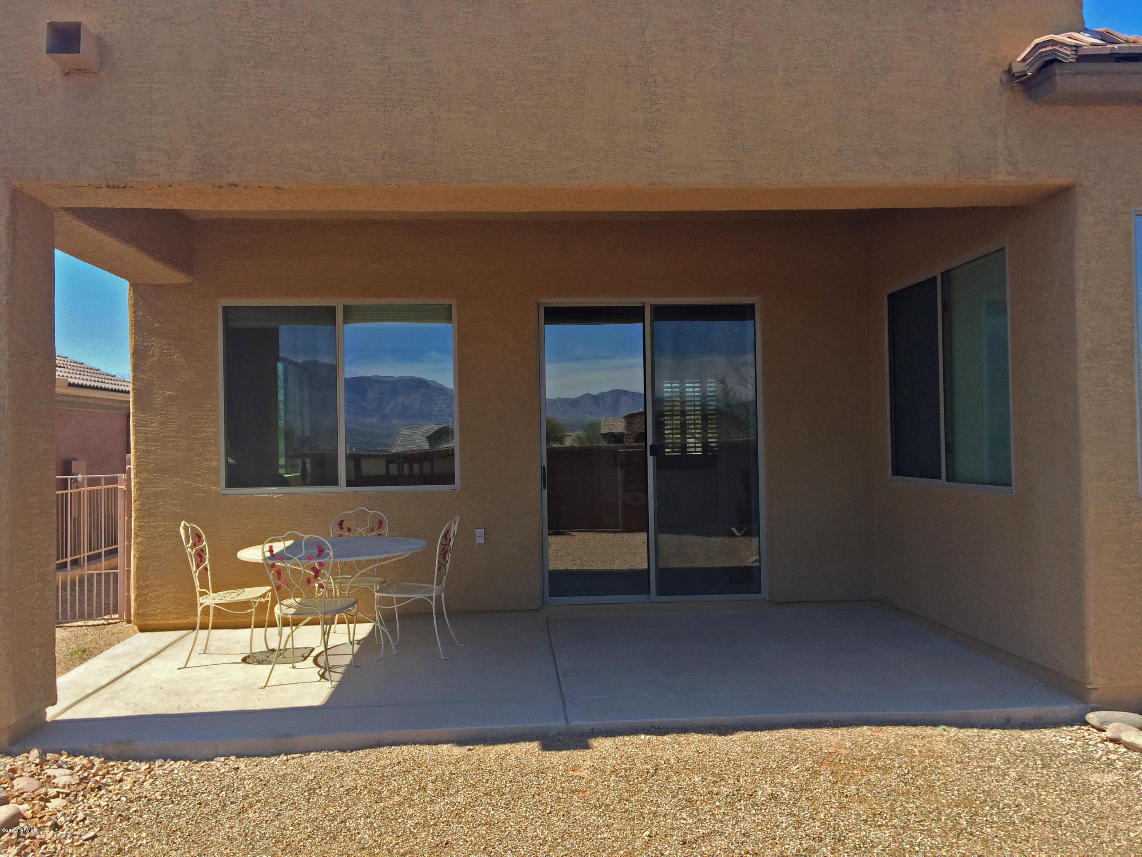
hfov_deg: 61.7
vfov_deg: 48.2
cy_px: 428
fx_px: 957
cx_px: 571
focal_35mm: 29
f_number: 2.2
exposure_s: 1/873
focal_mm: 4.15
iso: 32
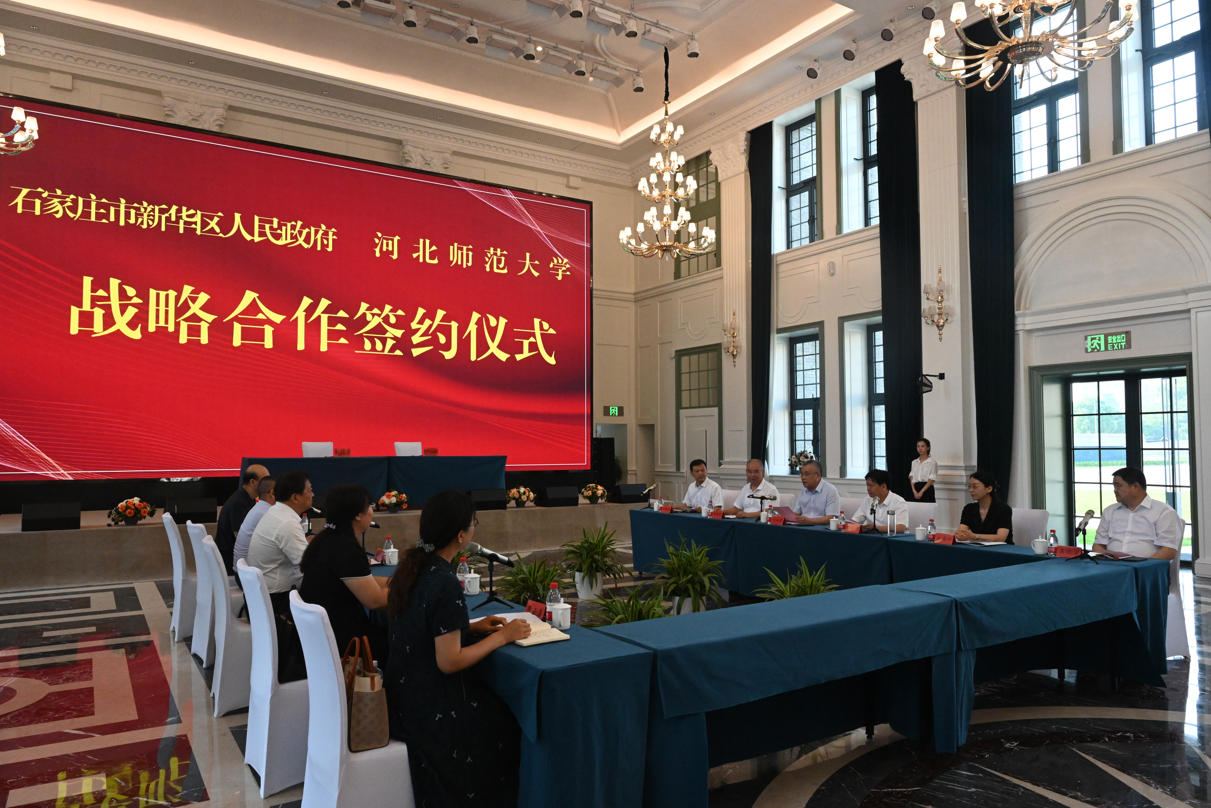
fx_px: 807
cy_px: 404
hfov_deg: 73.7
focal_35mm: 24
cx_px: 606
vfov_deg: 53.1
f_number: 9
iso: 5000
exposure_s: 1/320
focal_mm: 24
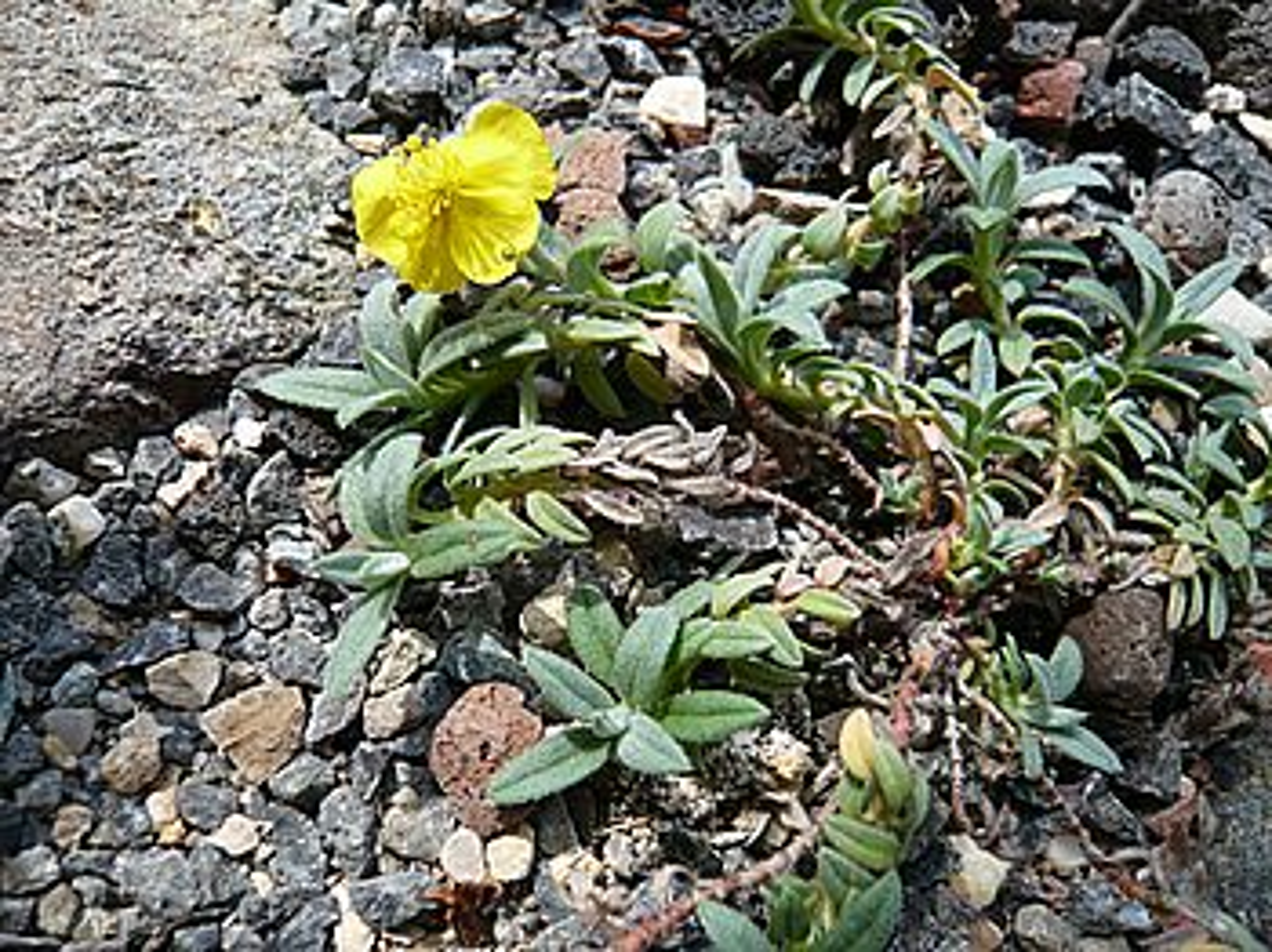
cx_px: 636
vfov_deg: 49.7
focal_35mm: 28
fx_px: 1028
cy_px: 476
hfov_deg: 63.5
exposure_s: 1/400
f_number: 2.8
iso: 100
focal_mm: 4.6
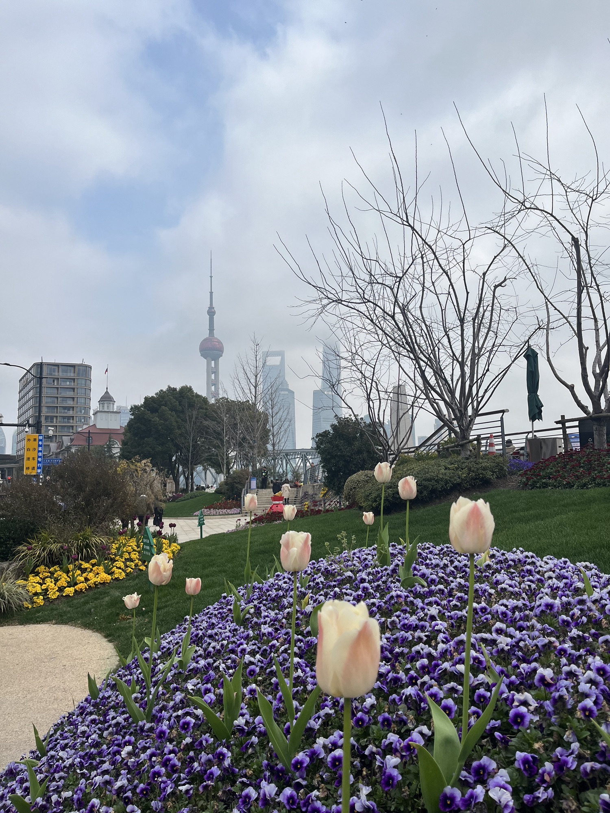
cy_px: 406
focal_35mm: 26
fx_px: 611
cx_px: 305
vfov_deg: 67.3
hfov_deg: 53.1
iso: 50
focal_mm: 5.1
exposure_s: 1/5556
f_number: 1.6
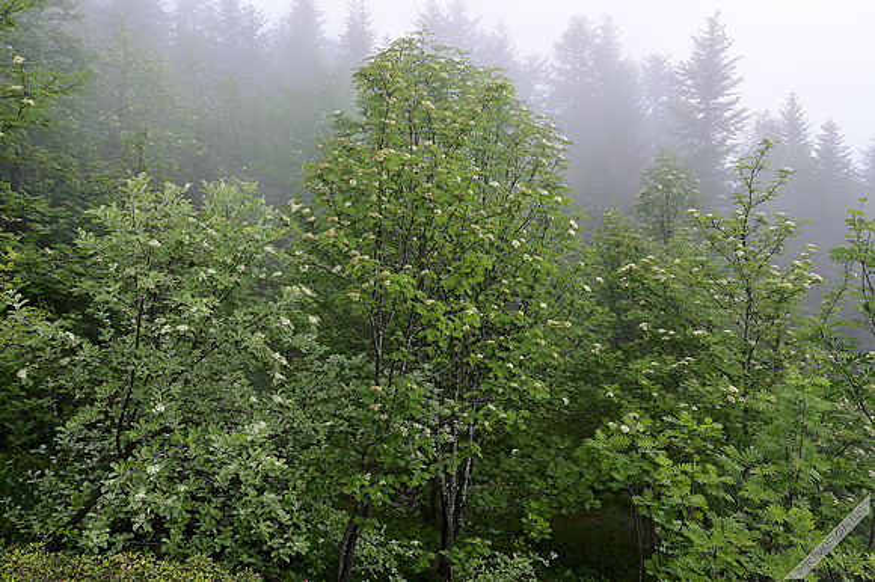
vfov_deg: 44.9
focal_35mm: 29
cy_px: 291
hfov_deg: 63.7
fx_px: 704
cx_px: 438
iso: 200
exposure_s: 1/100
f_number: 11
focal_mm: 29
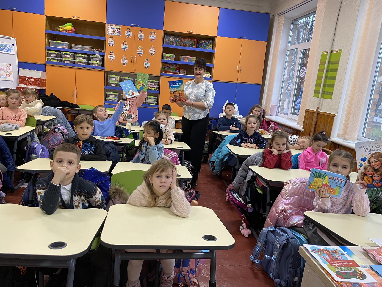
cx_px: 191
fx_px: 287
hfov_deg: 67.3
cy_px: 144
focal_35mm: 26
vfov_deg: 53.1
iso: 100
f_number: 1.8
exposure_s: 1/50
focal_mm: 4.25
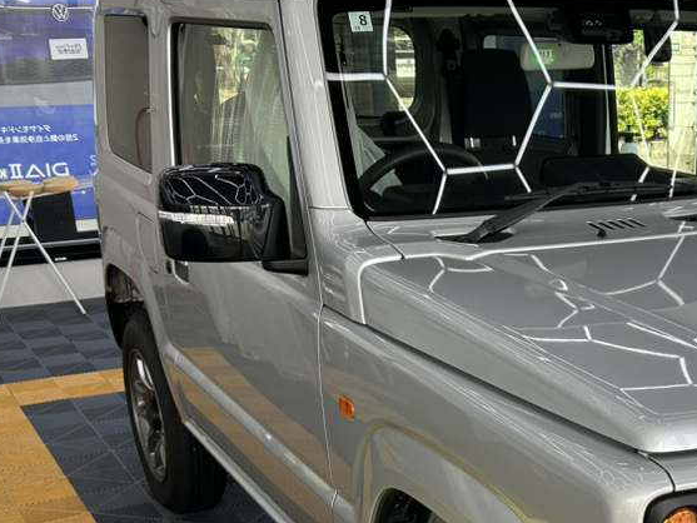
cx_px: 594
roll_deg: -0.1
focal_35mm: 56
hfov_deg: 33.0
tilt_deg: -21.4
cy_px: 467
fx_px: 1128
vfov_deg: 25.3
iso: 50
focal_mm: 5.7
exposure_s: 1/466
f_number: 1.5
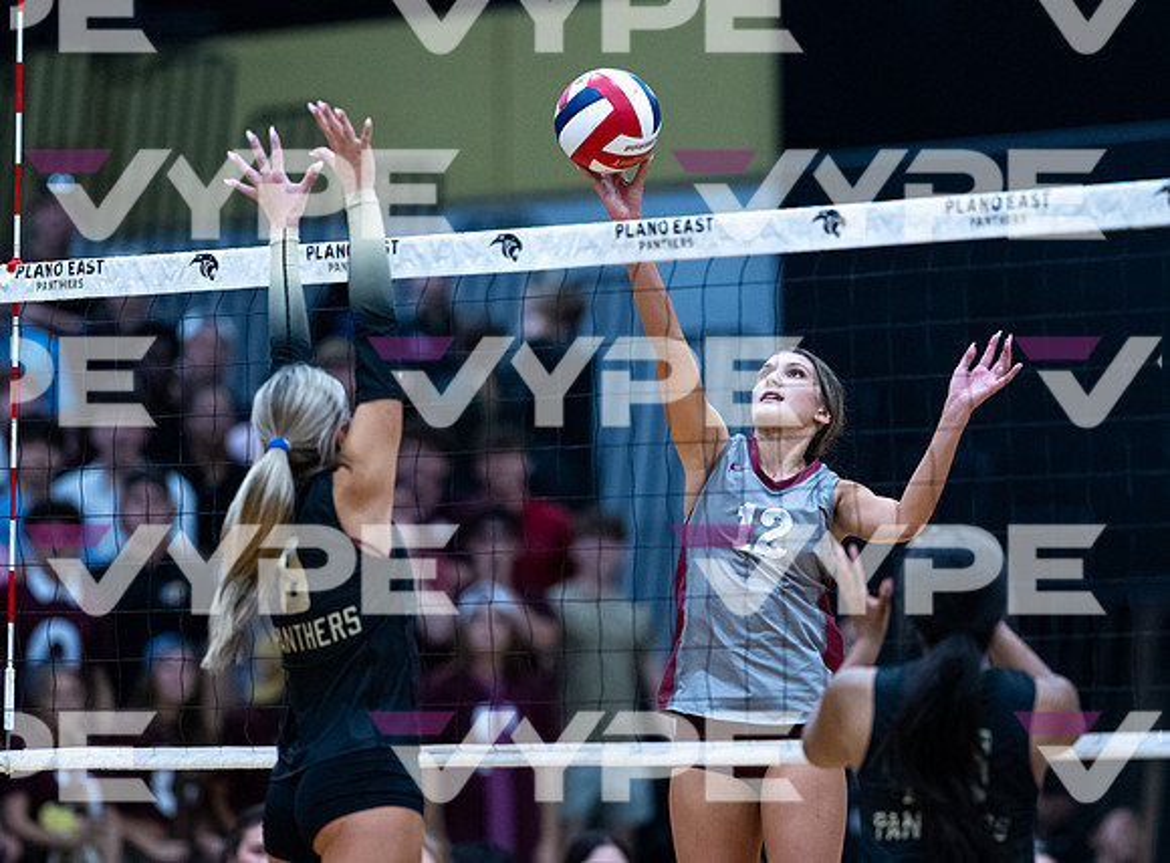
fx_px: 10602
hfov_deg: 6.3
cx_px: 624
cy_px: 457
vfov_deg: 4.7
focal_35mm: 316
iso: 3200
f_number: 2
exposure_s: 1/1600
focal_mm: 200
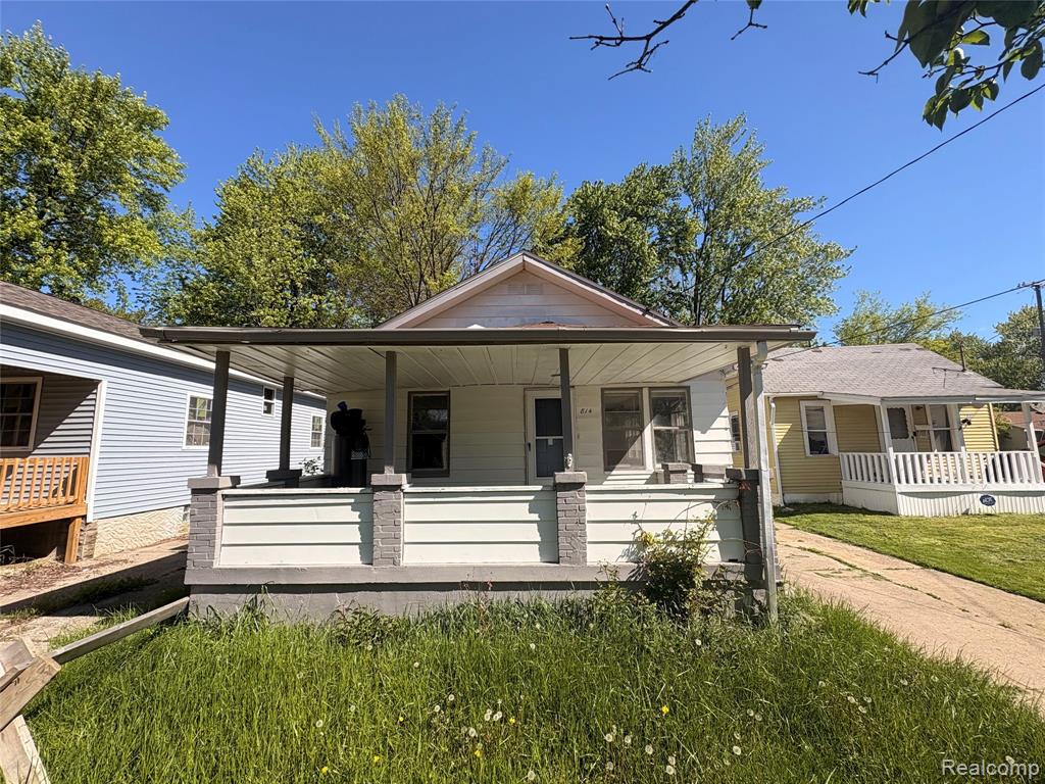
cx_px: 522
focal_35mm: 14
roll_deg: +2.0
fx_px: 423
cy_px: 392
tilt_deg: +9.1
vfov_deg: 85.7
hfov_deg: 102.1
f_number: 2.2
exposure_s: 1/1277
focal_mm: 2.22
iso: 40
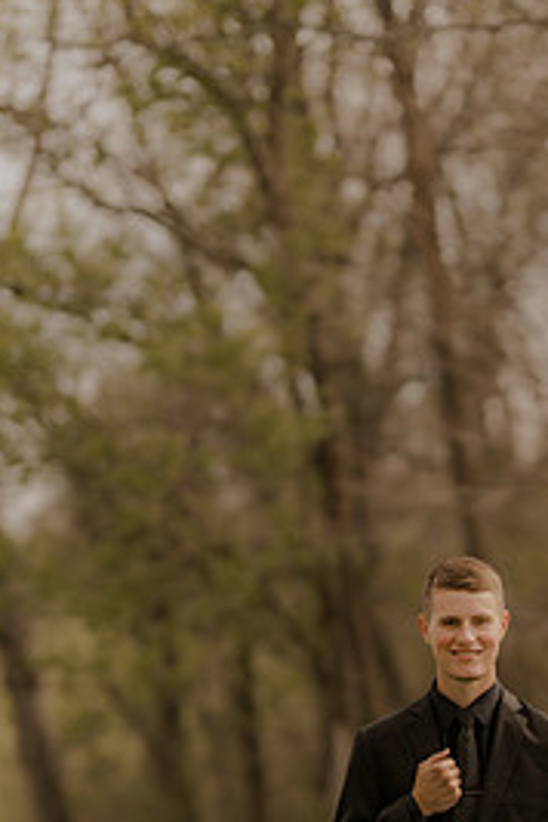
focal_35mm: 143
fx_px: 3265
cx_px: 440
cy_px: 603
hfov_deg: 9.6
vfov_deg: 14.3
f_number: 1.4
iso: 160
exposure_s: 1/3200
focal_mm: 85
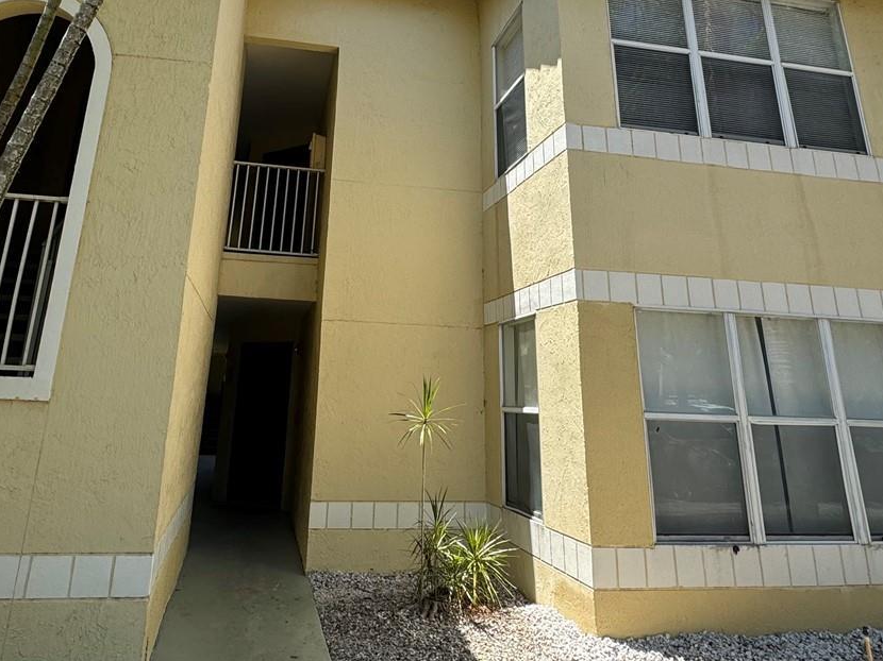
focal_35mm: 27
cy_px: 160
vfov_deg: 49.2
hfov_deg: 65.1
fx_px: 689
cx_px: 388
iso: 50
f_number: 2.2
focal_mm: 2.22
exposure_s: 1/687
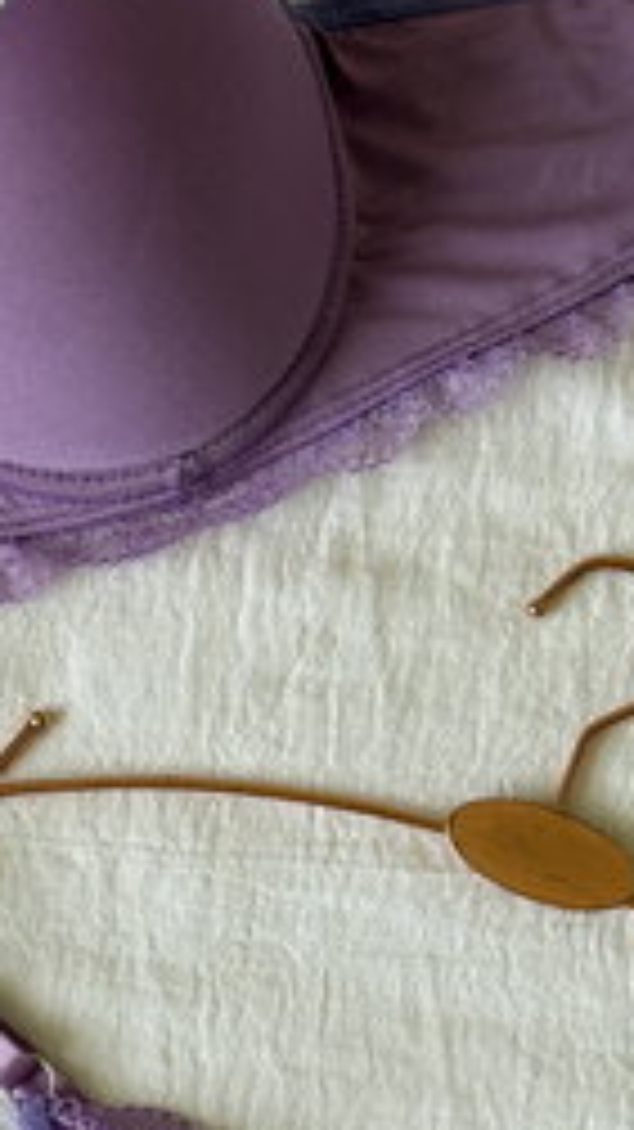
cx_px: 0
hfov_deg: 10.8
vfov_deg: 19.1
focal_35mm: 111
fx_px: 3321
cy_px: 885
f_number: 1.78
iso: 100
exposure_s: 1/60
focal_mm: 6.76
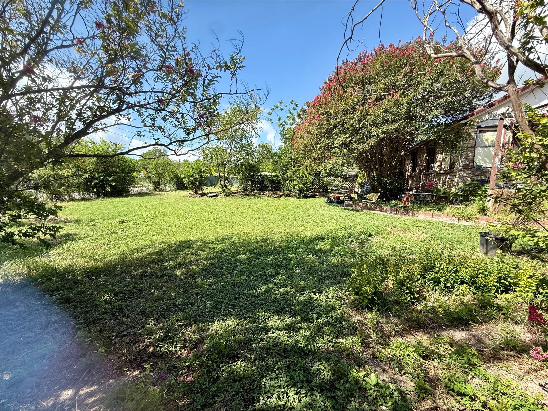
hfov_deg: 102.1
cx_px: 274
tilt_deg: -5.0
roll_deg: -2.0
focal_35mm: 14
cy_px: 206
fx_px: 222
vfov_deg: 85.7
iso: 50
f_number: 2.2
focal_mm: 2.22
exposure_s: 1/734
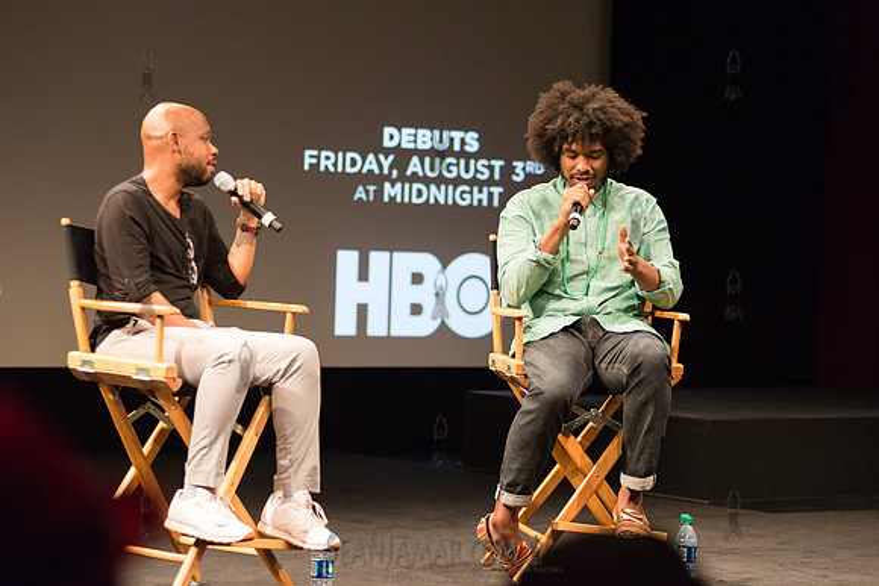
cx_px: 440
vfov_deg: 13.0
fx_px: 2564
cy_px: 293
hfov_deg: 19.5
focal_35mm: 105
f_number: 2.8
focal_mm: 105
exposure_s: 1/200
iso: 4000
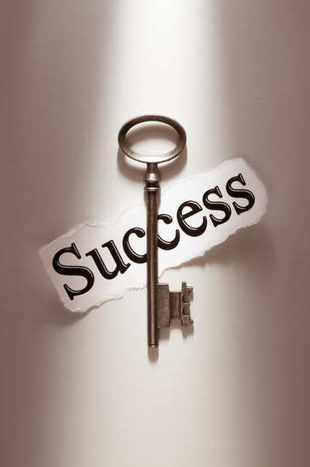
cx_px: 155
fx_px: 971
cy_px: 234
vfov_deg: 27.0
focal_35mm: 75
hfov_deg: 18.1
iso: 100
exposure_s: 1
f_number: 11
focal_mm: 50
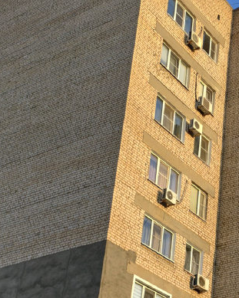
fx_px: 663
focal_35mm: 75
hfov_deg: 19.1
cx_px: 298
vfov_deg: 24.5
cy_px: 282
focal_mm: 6.54
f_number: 1.57
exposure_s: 1/1185
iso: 72
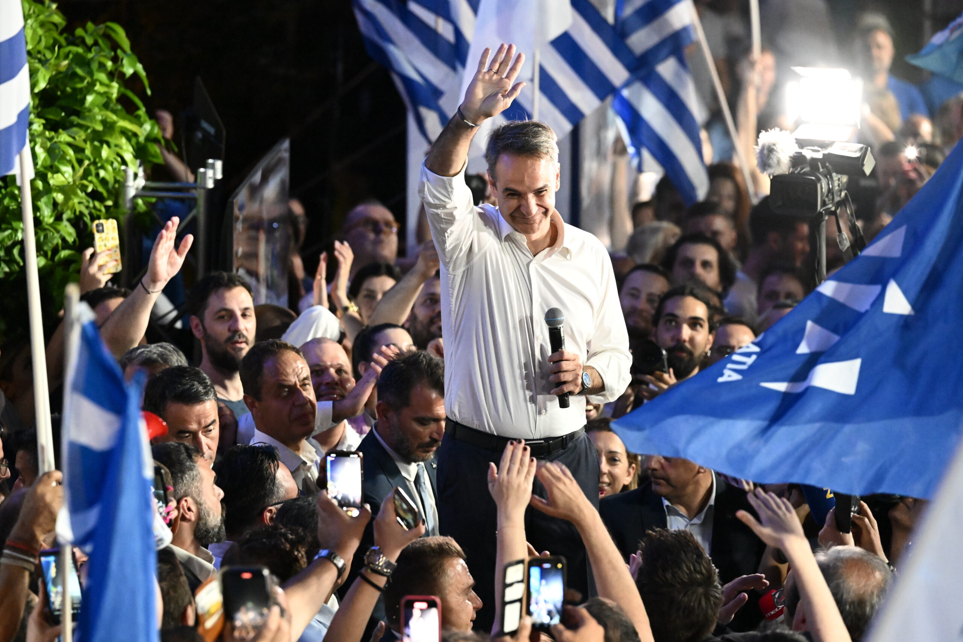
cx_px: 482
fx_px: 5350
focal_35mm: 200
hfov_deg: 10.3
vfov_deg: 6.9
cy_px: 321
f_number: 4.5
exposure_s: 1/320
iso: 12800
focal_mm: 200
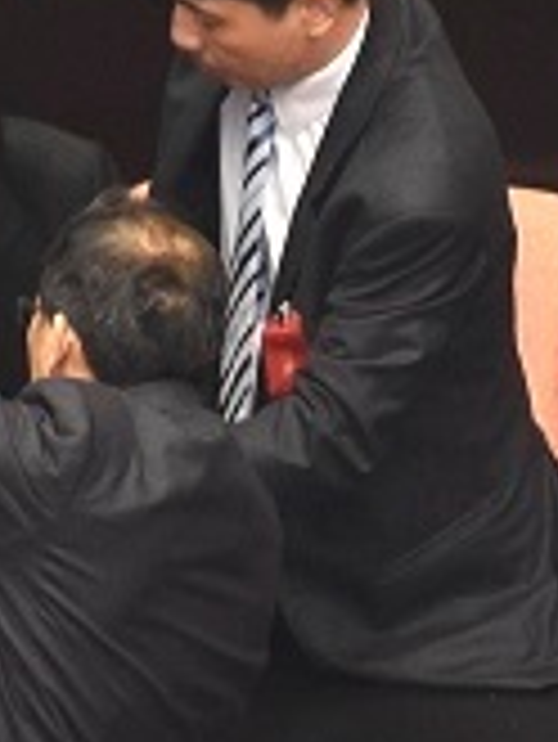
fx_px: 22388
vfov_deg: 1.9
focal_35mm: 1043
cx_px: 99
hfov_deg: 1.4
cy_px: 567
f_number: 5.6
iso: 2500
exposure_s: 1/60
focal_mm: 140
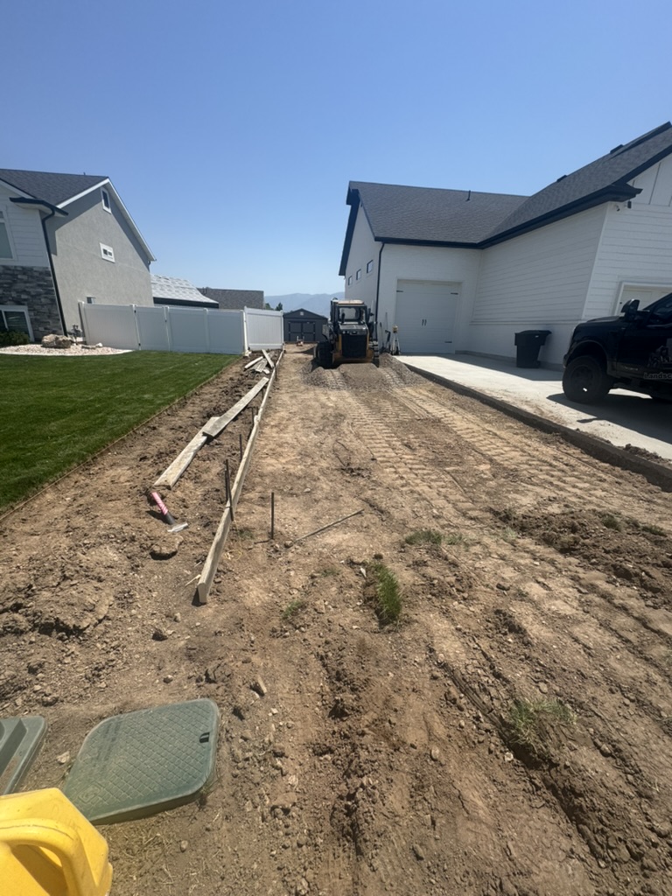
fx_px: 362
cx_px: 336
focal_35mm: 14
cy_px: 448
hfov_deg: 85.7
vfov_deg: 102.1
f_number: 2.2
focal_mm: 2.22
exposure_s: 1/2494
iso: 50
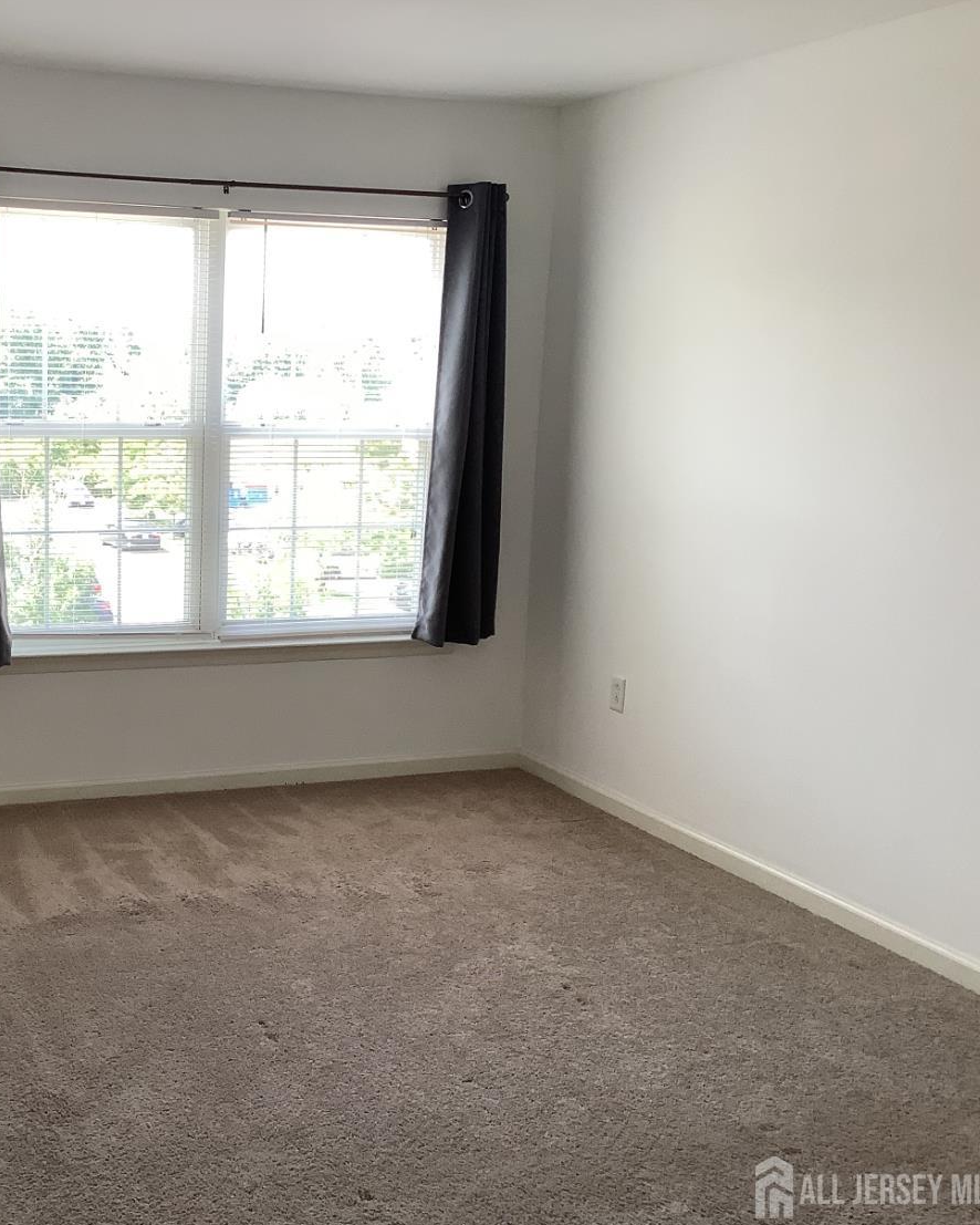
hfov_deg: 35.4
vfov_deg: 44.8
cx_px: 199
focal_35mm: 41
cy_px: 615
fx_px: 1486
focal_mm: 3.3
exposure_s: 1/100
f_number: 2.4
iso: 80
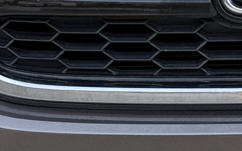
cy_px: -166
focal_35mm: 332
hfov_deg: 6.3
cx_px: 313
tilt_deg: -5.5
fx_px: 2189
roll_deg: +0.6
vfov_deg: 3.9
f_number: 1.78
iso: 64
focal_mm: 6.76
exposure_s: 1/121
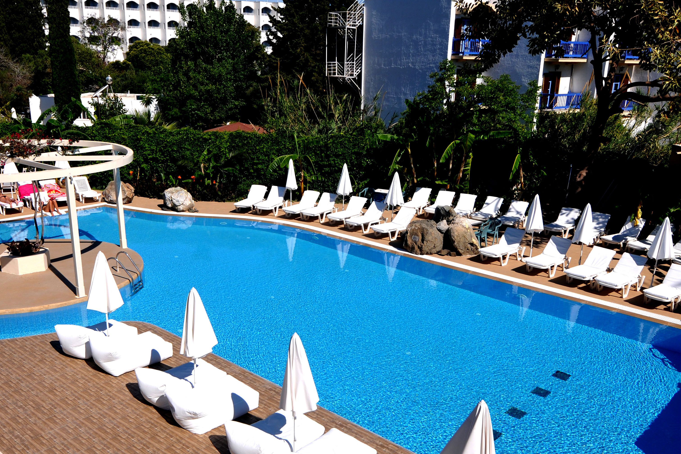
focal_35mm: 34
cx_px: 324
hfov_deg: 55.8
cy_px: 272
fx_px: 643
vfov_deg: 38.7
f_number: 10
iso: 100
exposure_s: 1/400
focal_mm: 16
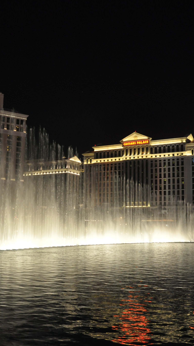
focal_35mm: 43
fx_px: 393
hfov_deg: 27.5
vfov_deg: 47.4
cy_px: 175
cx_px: 60
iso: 800
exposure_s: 1/15
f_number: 5
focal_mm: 18
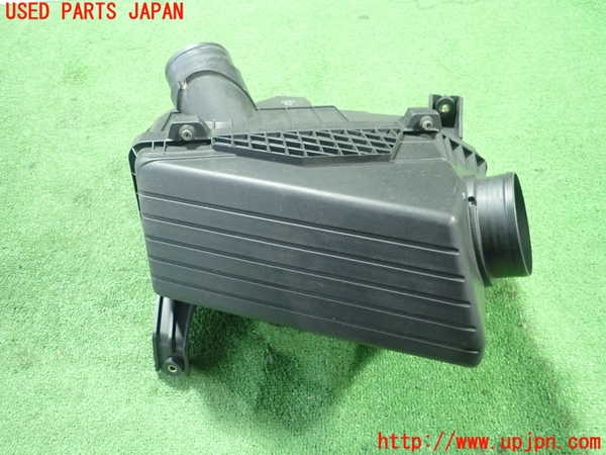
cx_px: 303
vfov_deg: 54.9
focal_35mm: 25
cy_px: 228
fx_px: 438
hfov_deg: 69.4
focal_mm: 4.5
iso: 640
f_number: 2
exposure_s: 1/30
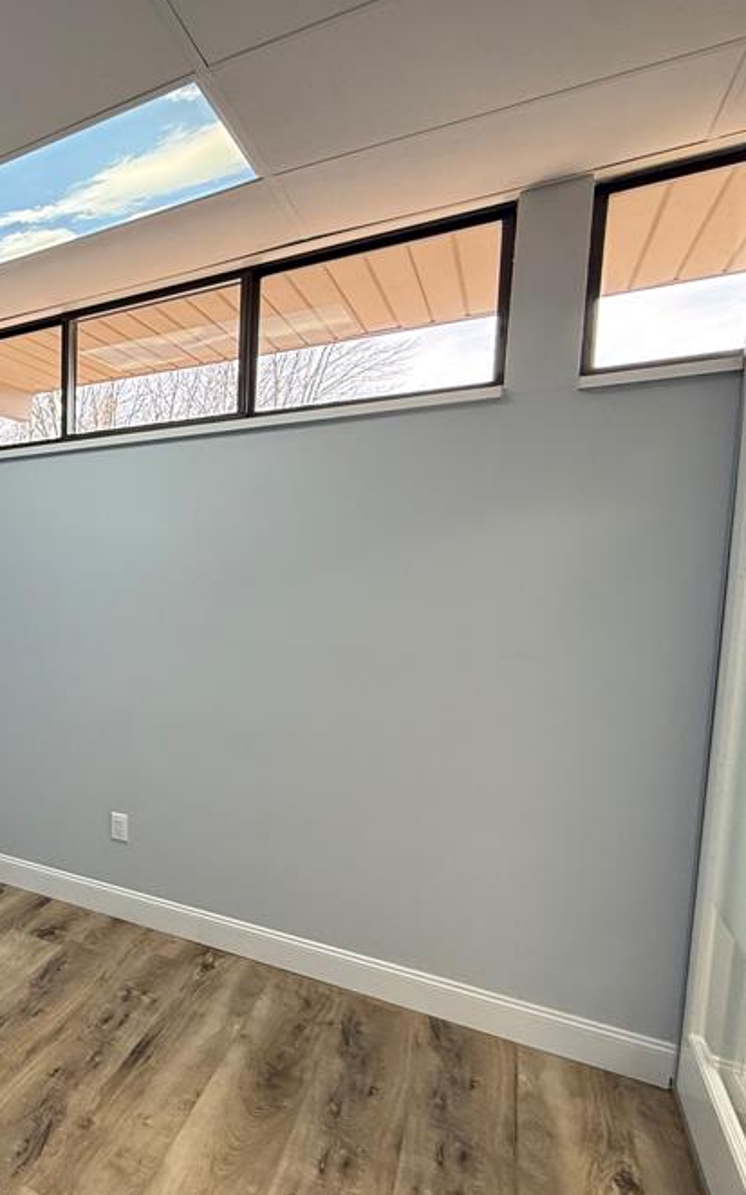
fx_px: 748
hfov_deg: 40.0
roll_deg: +1.4
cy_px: 638
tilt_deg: -4.8
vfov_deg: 77.1
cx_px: -121
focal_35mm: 23
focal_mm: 2.22
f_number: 2.2
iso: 200
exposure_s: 1/120
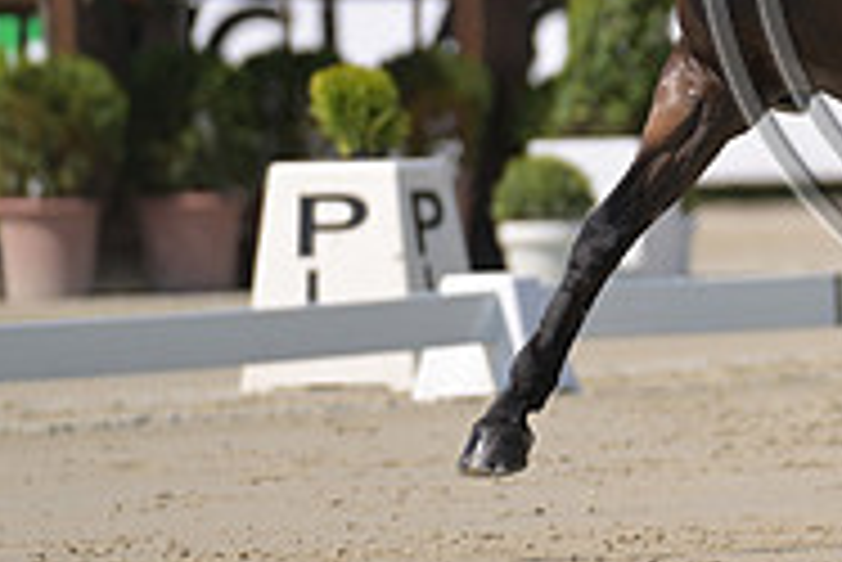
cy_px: -155
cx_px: 1112
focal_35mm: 1118
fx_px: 26168
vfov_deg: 1.2
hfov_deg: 1.8
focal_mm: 360
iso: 180
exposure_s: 1/1250
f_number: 5
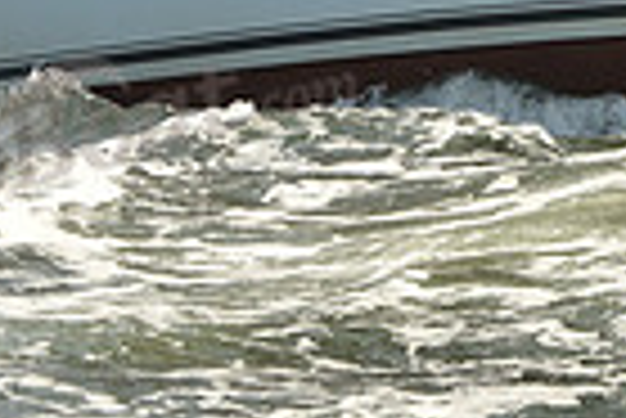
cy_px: -146
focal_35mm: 292
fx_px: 5083
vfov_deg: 4.7
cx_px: 594
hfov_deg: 7.0
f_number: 9
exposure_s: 1/800
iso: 250
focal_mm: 70
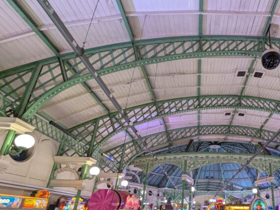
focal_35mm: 25
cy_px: 139
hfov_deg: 65.0
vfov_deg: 53.9
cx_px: 212
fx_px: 202
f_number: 2.2
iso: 328
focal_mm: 1.83
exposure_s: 1/100
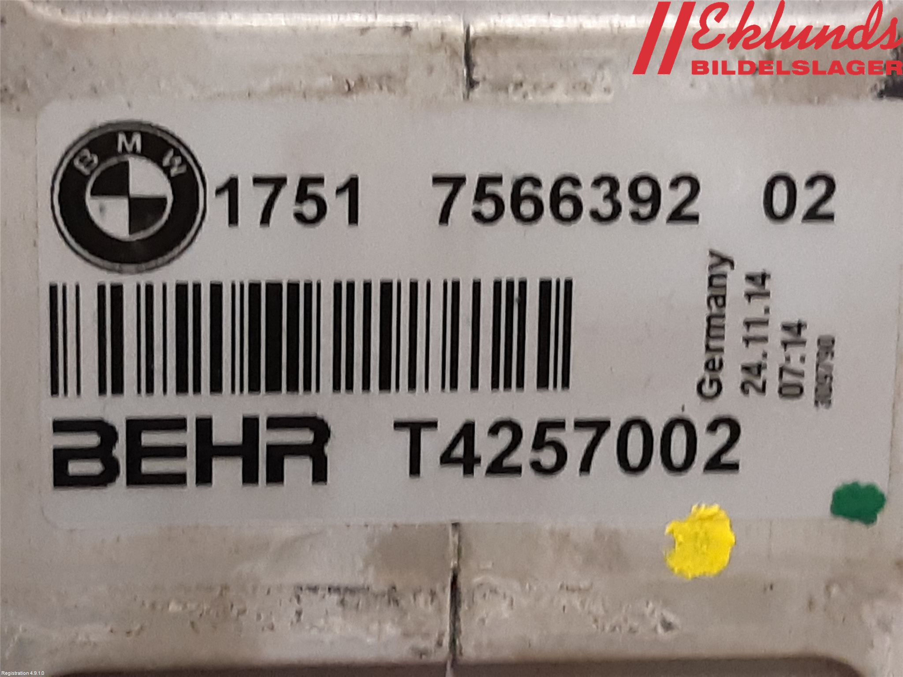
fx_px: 678
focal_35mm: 26
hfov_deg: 67.3
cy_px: 338
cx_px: 452
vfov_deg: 53.1
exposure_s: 1/33
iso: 200
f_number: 1.7
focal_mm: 3.93
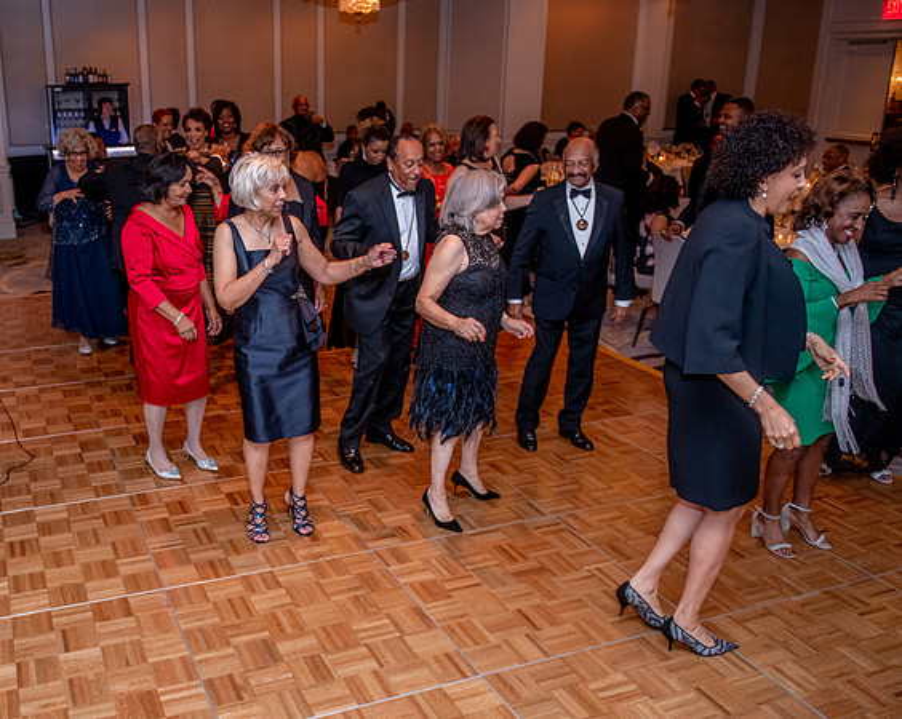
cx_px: 249
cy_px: 378
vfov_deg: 44.9
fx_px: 870
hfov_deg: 52.8
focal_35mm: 33
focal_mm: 24
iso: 1000
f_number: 3.2
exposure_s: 1/60
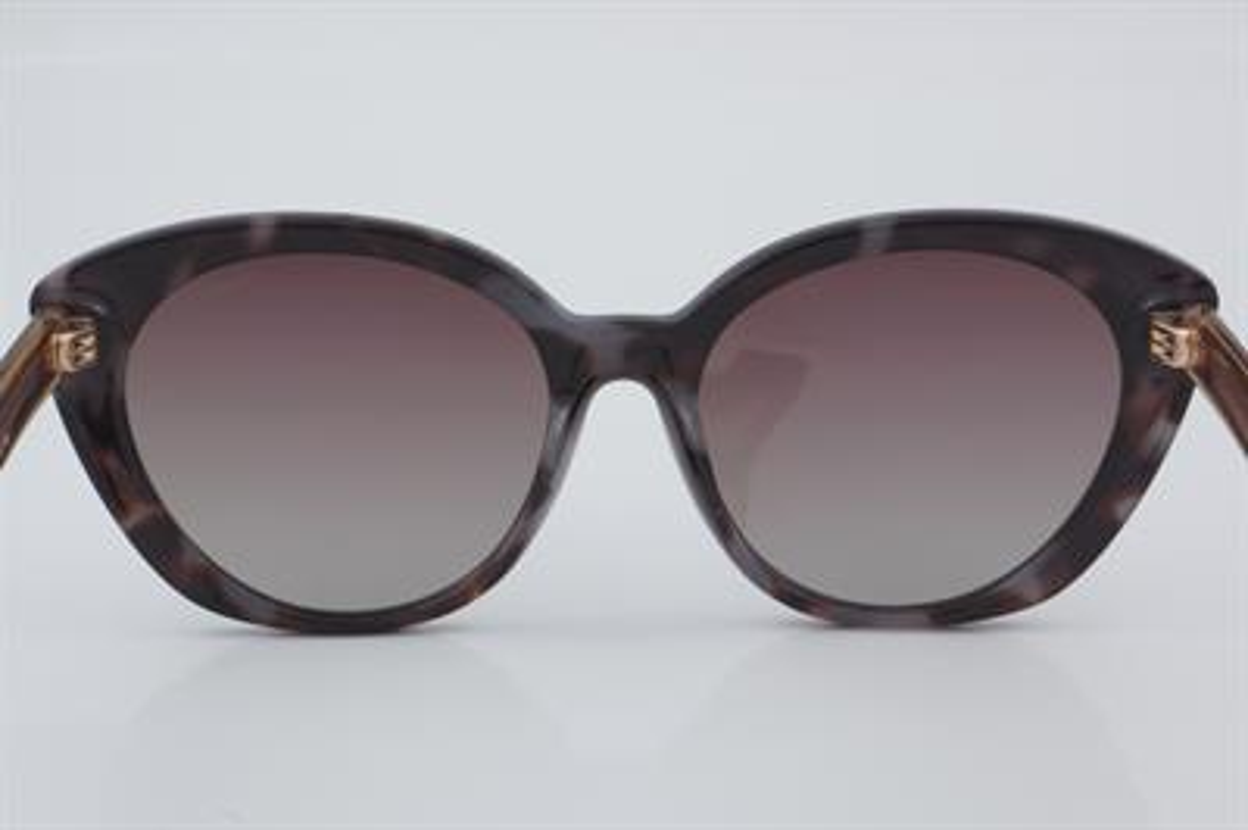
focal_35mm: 75
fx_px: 2598
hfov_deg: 27.0
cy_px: 415
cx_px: 624
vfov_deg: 18.2
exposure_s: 1/4
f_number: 32
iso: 100
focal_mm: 50
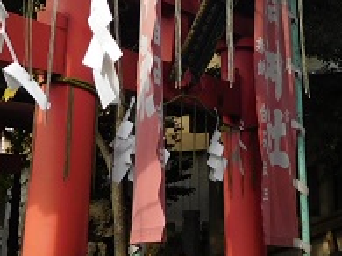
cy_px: -147
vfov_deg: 16.2
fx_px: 810
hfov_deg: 23.5
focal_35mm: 82
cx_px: 267
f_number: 3.4
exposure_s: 1/400
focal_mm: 4.5
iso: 125
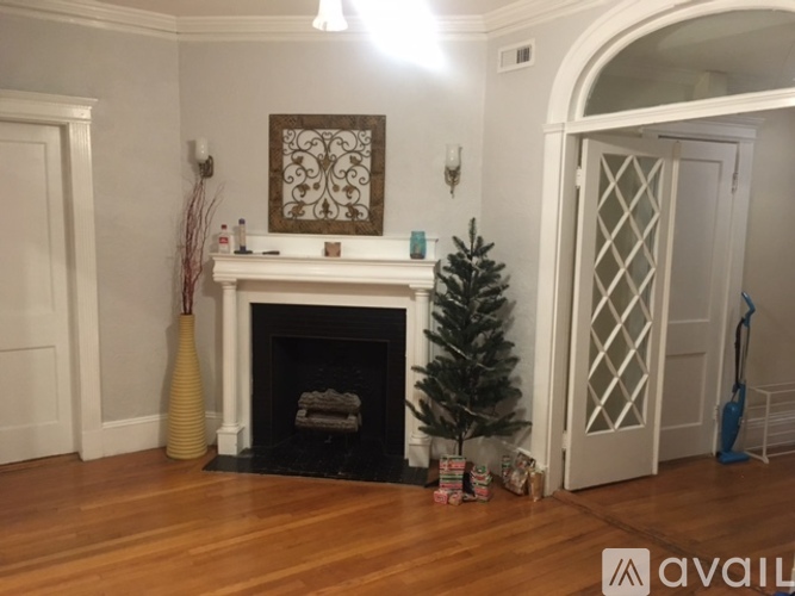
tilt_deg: -8.0
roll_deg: -2.0
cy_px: 298
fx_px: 666
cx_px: 398
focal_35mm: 29
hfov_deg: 61.7
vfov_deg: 48.2
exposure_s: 1/30
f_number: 2.2
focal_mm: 4.15
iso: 200
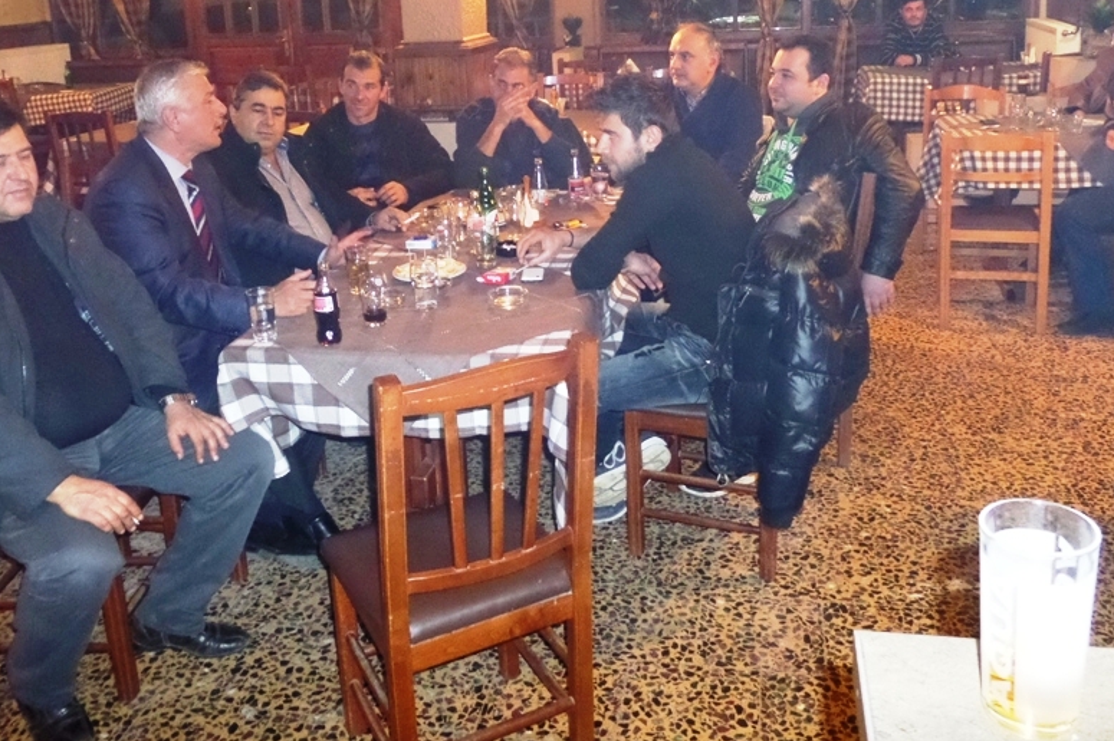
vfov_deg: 39.0
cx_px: 539
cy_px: 195
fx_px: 1021
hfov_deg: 57.2
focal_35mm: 33
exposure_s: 1/8
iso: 640
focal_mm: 4
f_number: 3.2
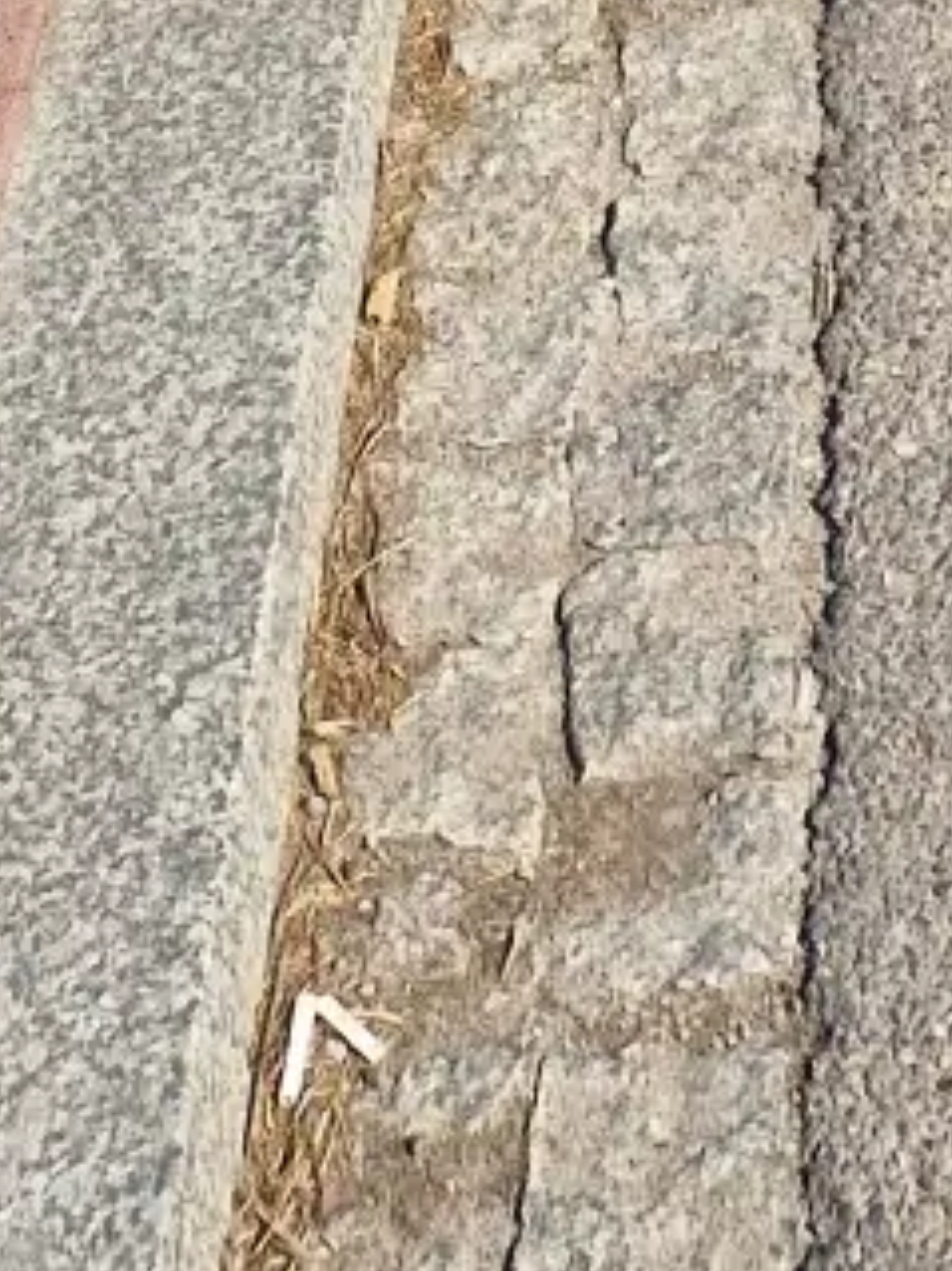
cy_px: -2086
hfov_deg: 11.9
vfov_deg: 11.8
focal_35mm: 123
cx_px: 964
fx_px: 4513
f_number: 1.8
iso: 50
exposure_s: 1/1292
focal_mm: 5.4
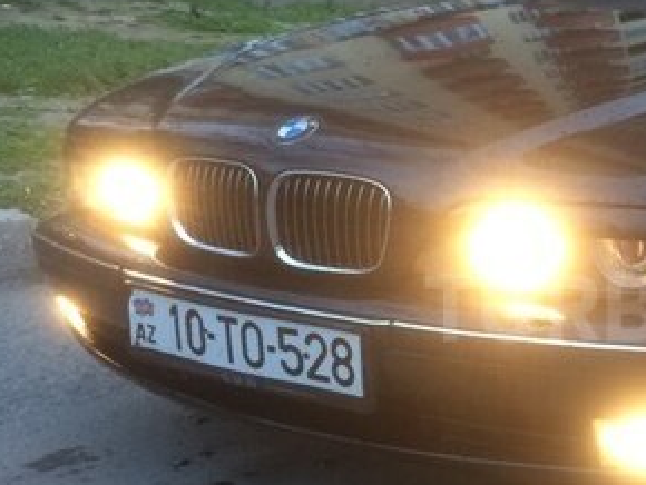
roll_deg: -2.8
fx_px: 1233
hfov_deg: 27.6
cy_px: 308
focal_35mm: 66
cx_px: 653
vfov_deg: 22.2
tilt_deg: -13.5
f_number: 2.2
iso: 100
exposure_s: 1/33
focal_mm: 4.15
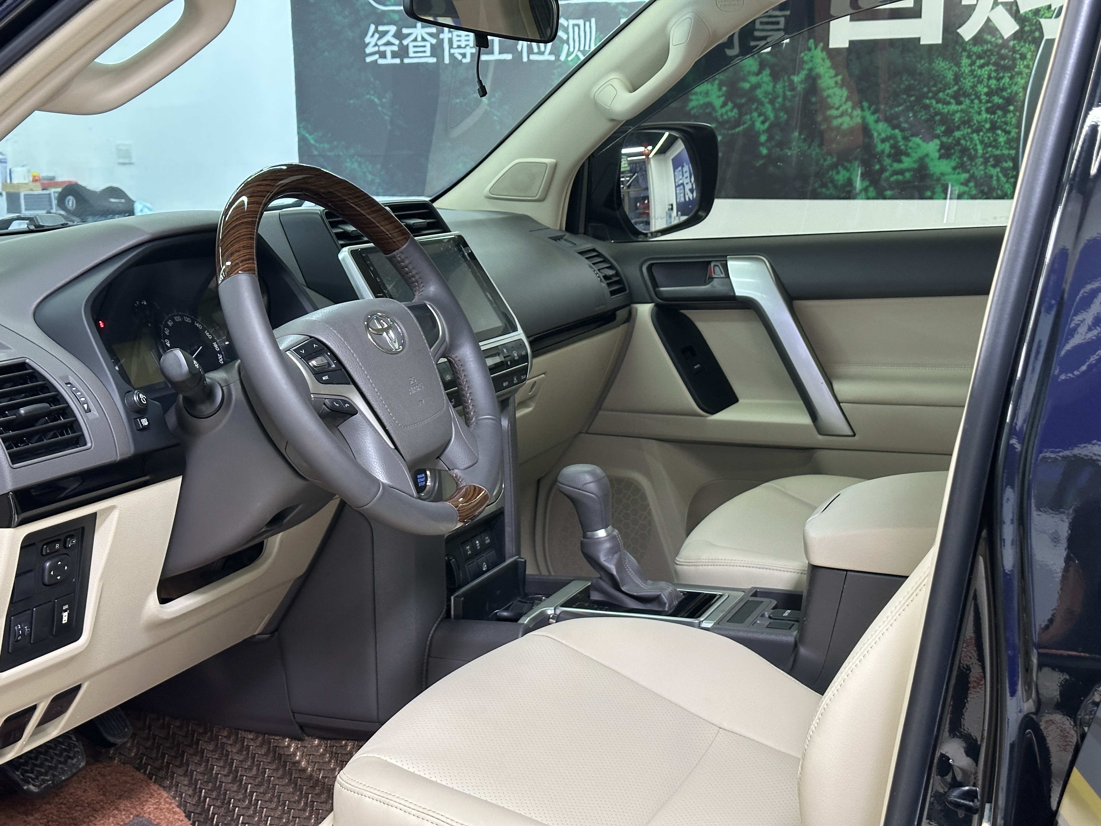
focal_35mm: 48
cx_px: 550
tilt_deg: -9.7
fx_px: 1527
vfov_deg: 30.3
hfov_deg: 39.7
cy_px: 413
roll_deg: +0.6
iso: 250
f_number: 1.78
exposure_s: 1/33
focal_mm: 6.86
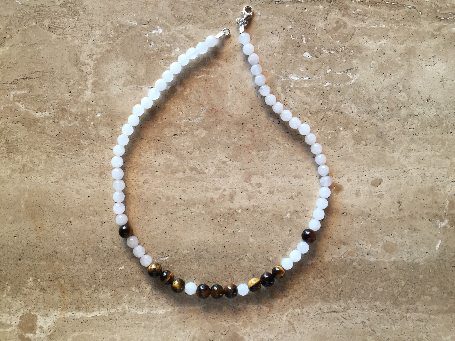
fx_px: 381
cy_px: 170
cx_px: 228
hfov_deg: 61.7
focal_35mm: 29
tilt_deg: -87.7
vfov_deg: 48.2
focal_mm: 4.15
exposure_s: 1/33
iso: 50
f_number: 2.2
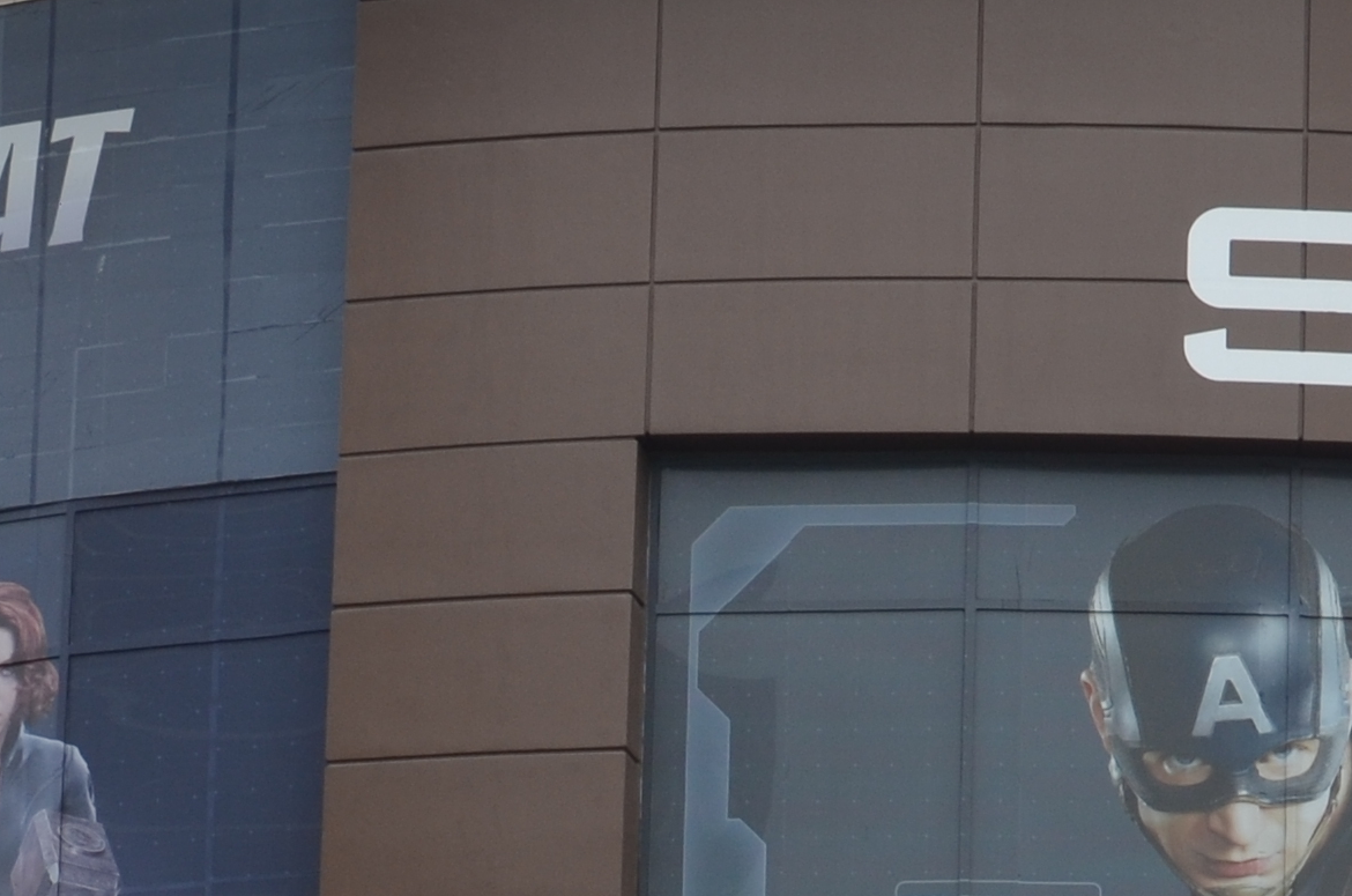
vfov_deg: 6.1
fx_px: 8287
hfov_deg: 9.3
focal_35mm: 221
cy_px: 1371
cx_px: 1198
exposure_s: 1/250
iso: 160
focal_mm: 35
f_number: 8
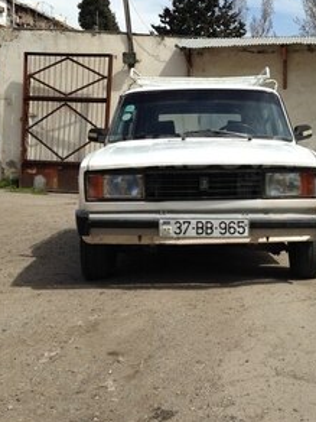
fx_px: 682
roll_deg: -0.8
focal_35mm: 56
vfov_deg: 34.1
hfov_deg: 26.0
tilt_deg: +2.9
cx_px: 209
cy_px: 152
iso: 50
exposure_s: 1/2088
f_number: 2.4
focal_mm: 4.12
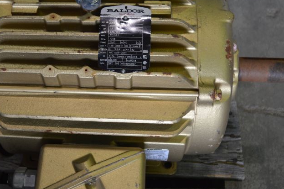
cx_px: 93
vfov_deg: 25.4
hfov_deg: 37.1
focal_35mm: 53
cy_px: 72
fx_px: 418
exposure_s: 1/60
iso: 400
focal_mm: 22
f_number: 3.8
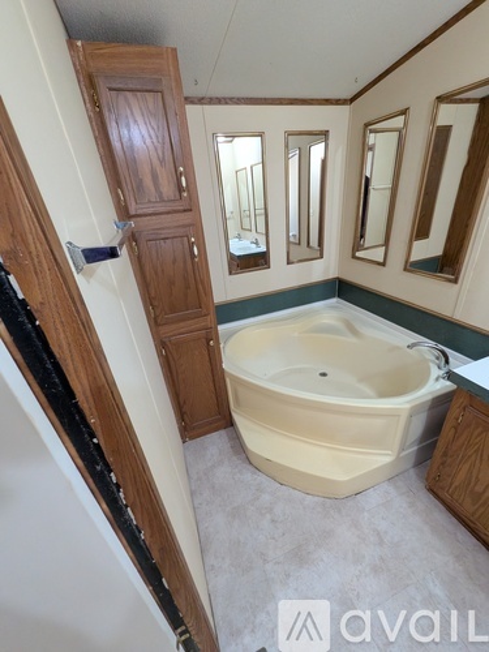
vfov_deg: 106.2
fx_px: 245
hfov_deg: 89.9
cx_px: 244
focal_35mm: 13
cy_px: 326
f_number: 2.2
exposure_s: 1/60
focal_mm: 1.54
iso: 611
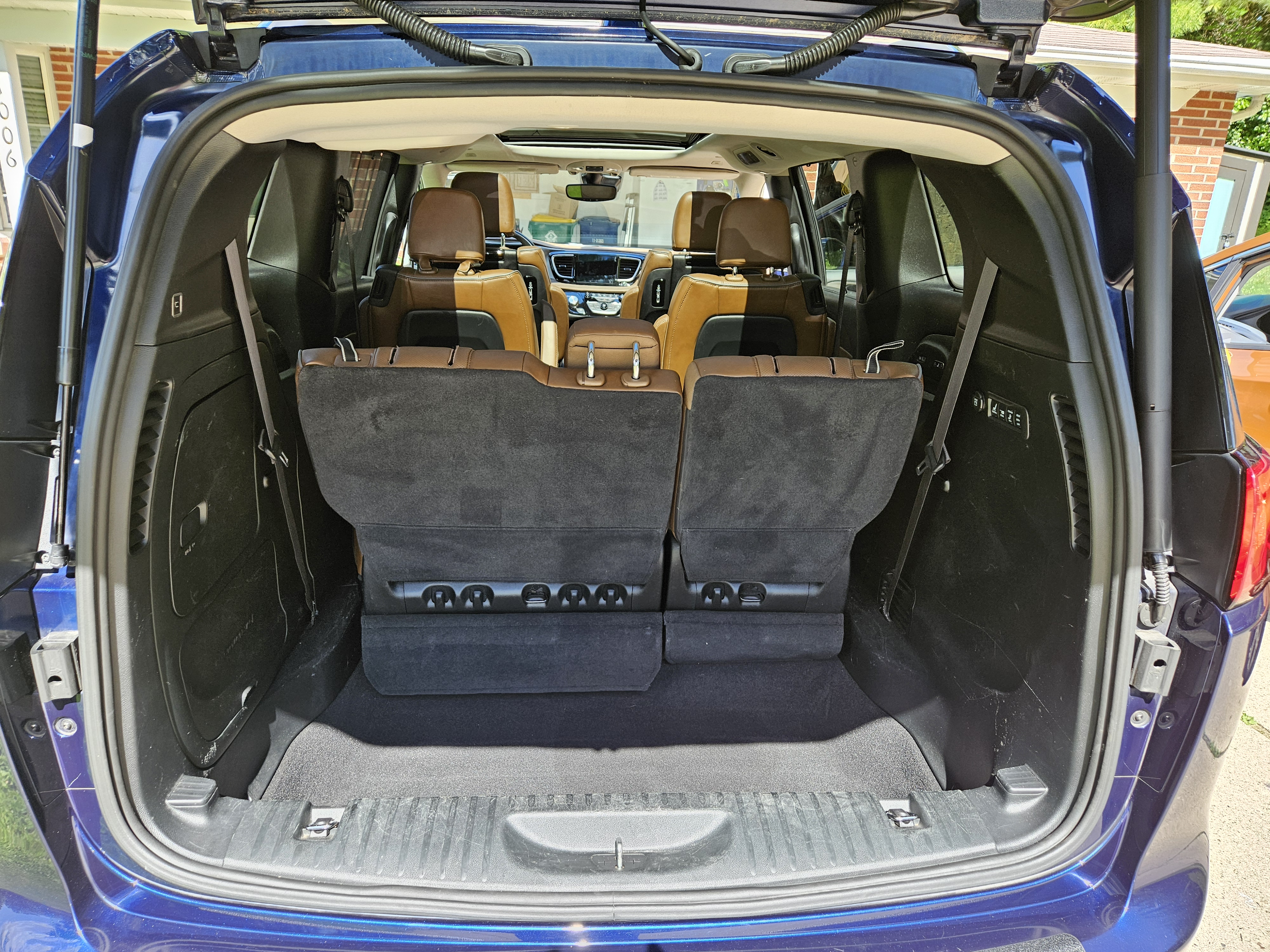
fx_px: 844
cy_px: 476
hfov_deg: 73.9
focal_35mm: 23
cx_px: 635
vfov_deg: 58.9
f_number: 1.8
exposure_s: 1/207
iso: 50
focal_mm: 5.4
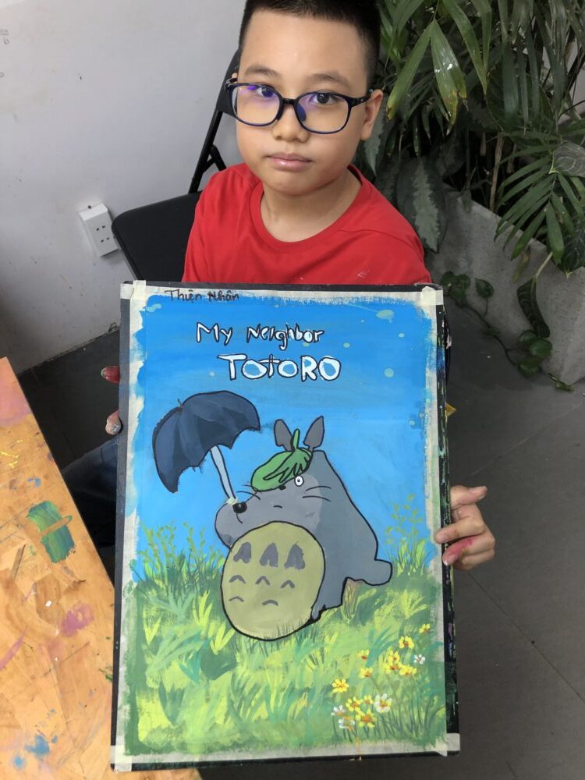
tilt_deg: -47.1
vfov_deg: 63.4
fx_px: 631
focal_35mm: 28
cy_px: 390
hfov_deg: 49.7
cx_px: 292
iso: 25
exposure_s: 1/33
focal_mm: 3.99
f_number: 1.8
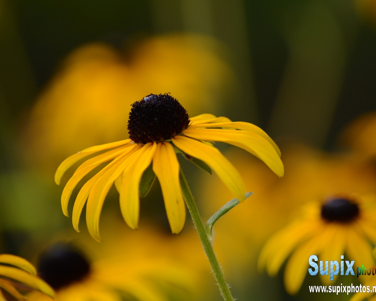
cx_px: 169
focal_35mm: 509
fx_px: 5665
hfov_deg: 3.8
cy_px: 150
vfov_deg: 3.0
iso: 400
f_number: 5.6
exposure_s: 1/200
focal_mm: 300
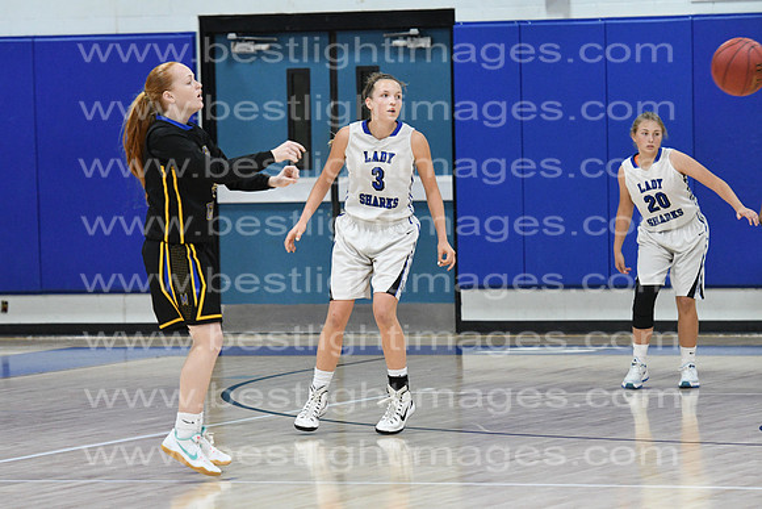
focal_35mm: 218
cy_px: 254
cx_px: 381
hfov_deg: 9.5
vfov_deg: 6.3
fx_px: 4605
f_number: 4
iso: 5000
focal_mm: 145
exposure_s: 1/640
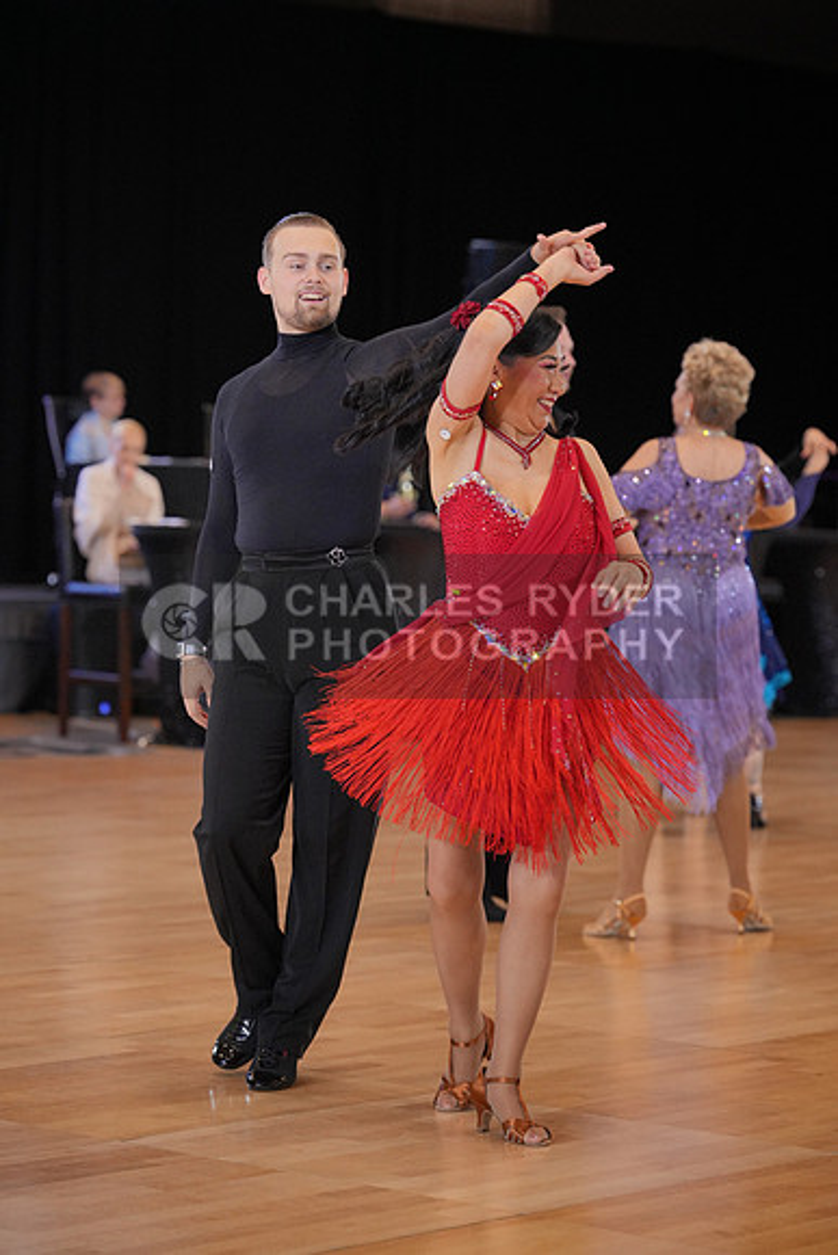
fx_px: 3768
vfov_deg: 18.9
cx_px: 419
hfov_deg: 12.7
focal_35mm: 108
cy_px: 628
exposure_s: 1/500
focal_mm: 108
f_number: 3.5
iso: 2500
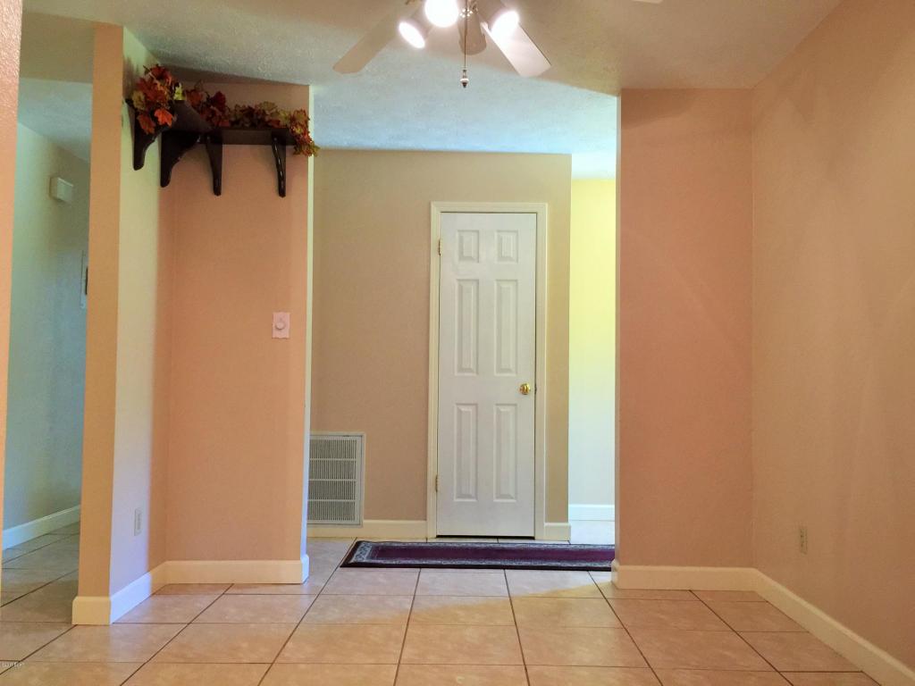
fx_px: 767
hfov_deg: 61.7
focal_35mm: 29
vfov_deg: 48.2
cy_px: 343
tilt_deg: +1.8
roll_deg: -1.7
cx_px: 458
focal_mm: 4.15
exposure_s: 1/15
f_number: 2.2
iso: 100
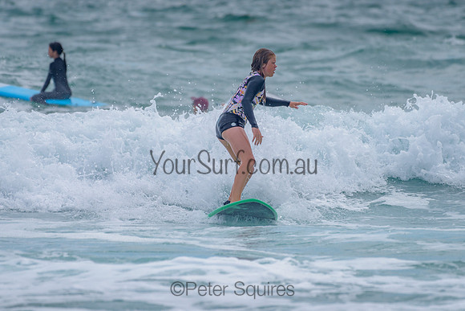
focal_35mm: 613
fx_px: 7914
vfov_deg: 2.2
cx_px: 246
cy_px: 132
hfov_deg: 3.4
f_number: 5.6
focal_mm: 500
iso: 110
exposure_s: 1/2000
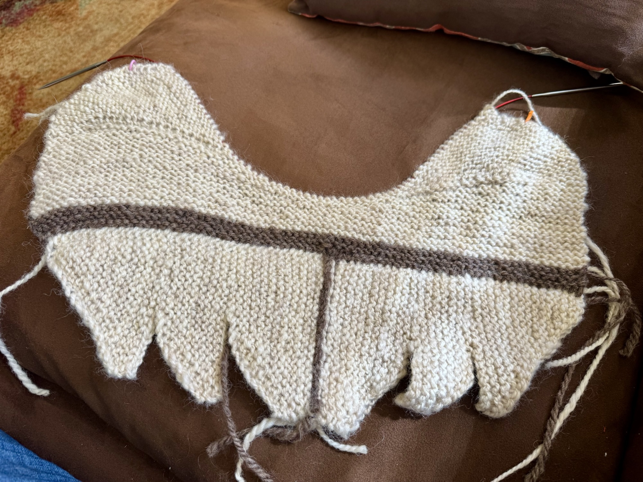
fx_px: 446
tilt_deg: -61.3
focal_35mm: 24
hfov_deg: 71.6
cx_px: 322
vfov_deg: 56.8
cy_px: 241
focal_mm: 6.76
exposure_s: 1/120
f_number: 1.78
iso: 100
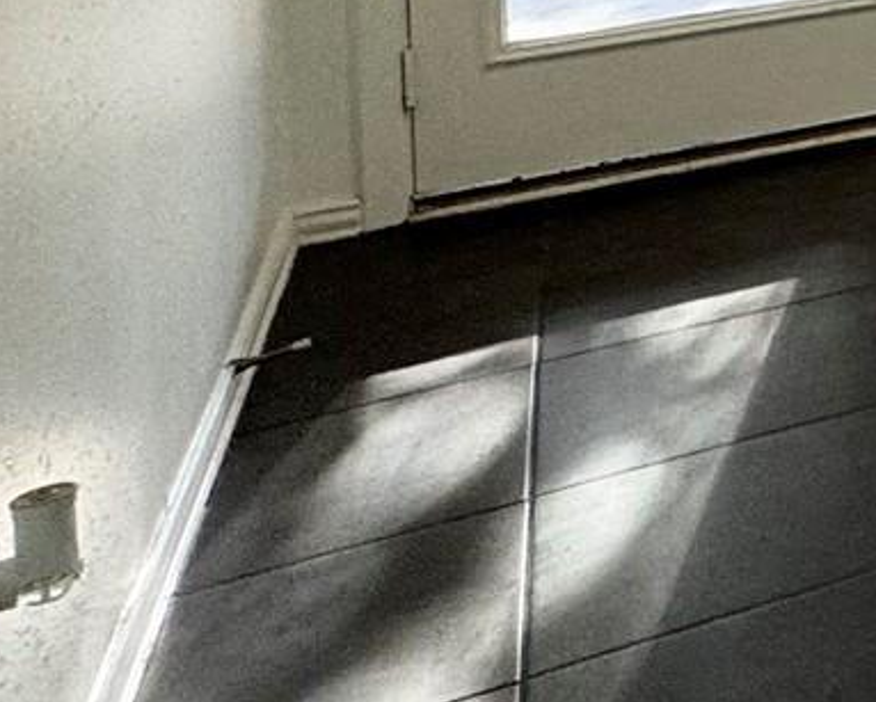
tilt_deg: -2.3
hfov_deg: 14.1
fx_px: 1894
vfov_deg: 17.8
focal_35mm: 73
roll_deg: +0.3
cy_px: -466
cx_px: 2232
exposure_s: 1/99
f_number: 2.2
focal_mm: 2.22
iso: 100
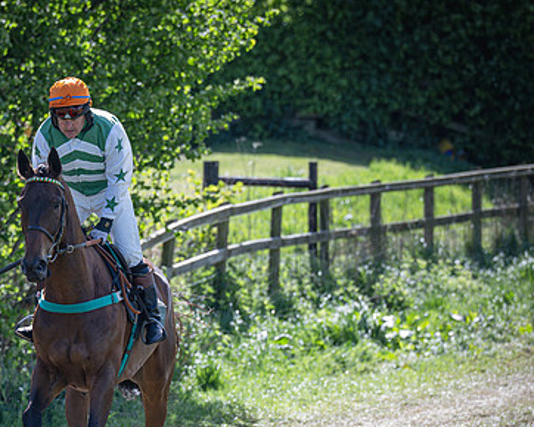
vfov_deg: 3.3
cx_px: 79
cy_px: 343
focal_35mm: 470
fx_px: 7422
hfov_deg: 4.1
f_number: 4
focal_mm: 200
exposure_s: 1/1000
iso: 400
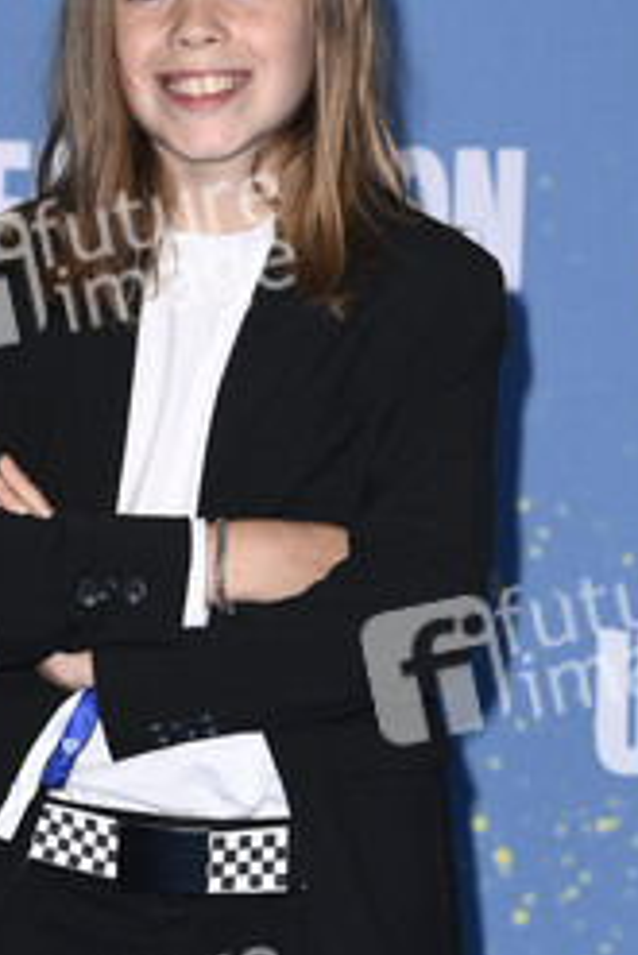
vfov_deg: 7.1
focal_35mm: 291
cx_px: 209
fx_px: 7724
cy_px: 460
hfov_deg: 4.7
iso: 1000
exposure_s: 1/250
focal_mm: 180
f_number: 6.3
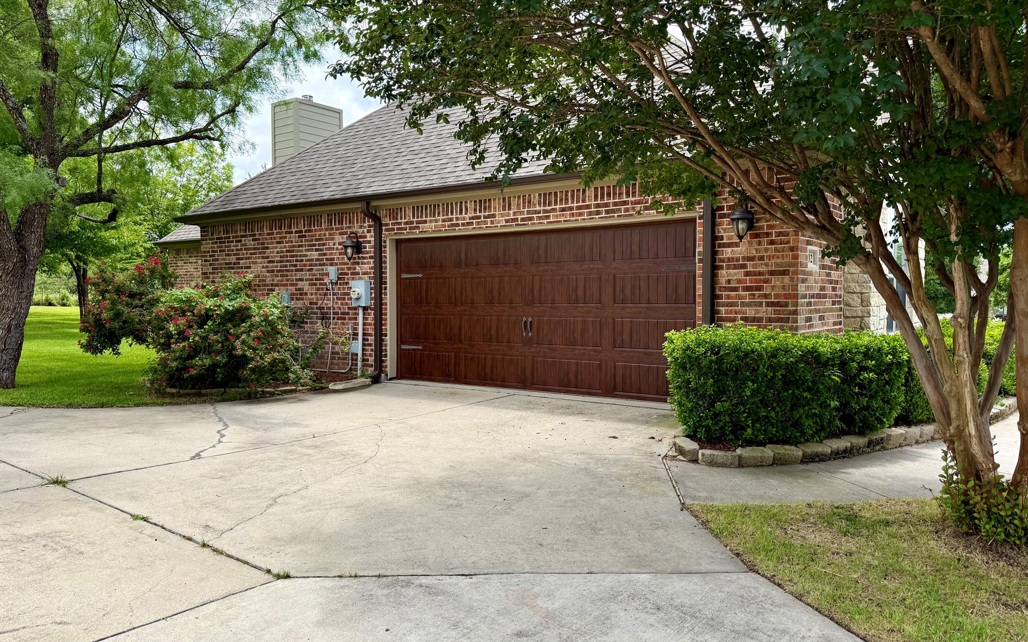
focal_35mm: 26
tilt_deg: -0.5
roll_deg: -0.7
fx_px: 728
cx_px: 522
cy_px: 311
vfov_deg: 47.6
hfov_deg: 70.4
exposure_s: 1/2907
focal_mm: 6.76
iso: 100
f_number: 1.78
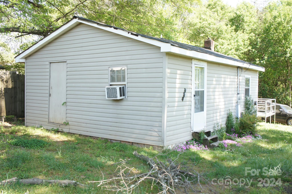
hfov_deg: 55.2
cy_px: 97
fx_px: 279
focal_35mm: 34
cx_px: 146
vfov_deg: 38.3
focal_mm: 23
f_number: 5
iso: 200
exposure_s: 1/100
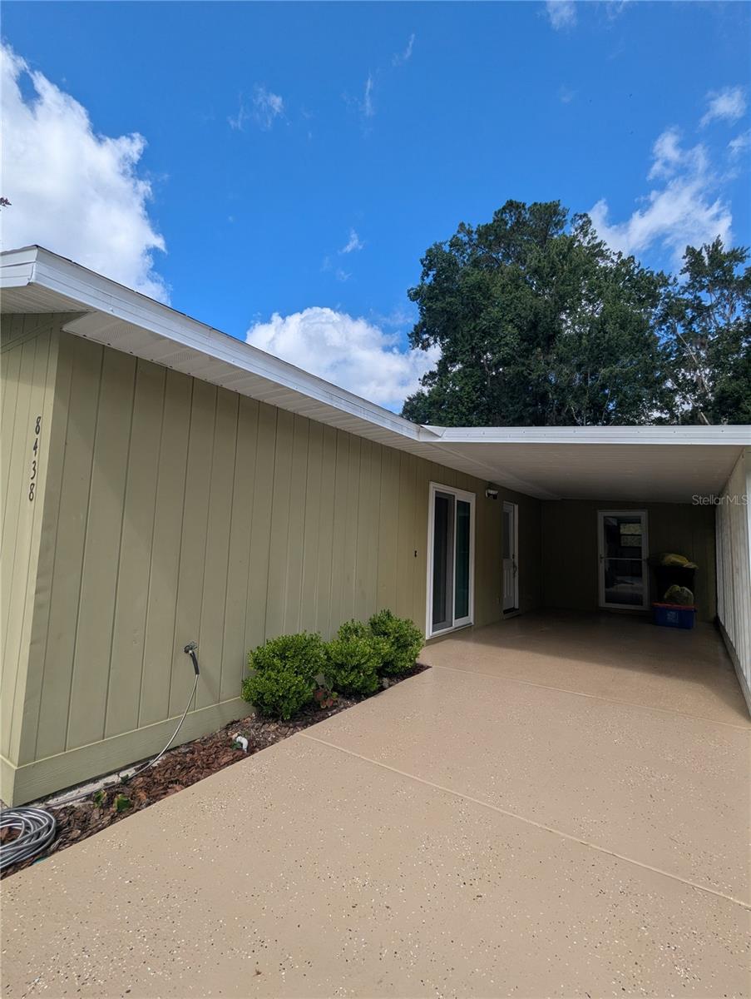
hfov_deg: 78.2
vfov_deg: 94.4
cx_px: 376
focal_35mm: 16
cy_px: 500
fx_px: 462
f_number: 2.2
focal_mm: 2.35
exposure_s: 1/1637
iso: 52
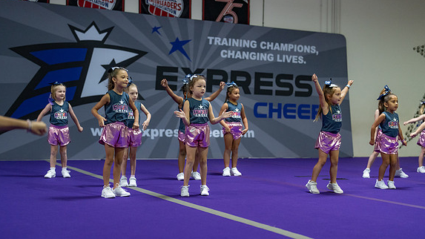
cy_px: 111
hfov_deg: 39.2
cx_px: 214
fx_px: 597
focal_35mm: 53
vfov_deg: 22.6
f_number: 1.8
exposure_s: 1/1000
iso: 3200
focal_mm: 50
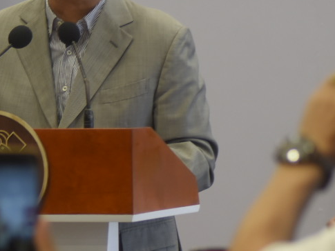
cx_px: 6
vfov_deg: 3.8
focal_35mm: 392
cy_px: 169
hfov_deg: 5.0
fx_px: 3795
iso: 640
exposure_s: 1/125
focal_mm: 122
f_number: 4.2
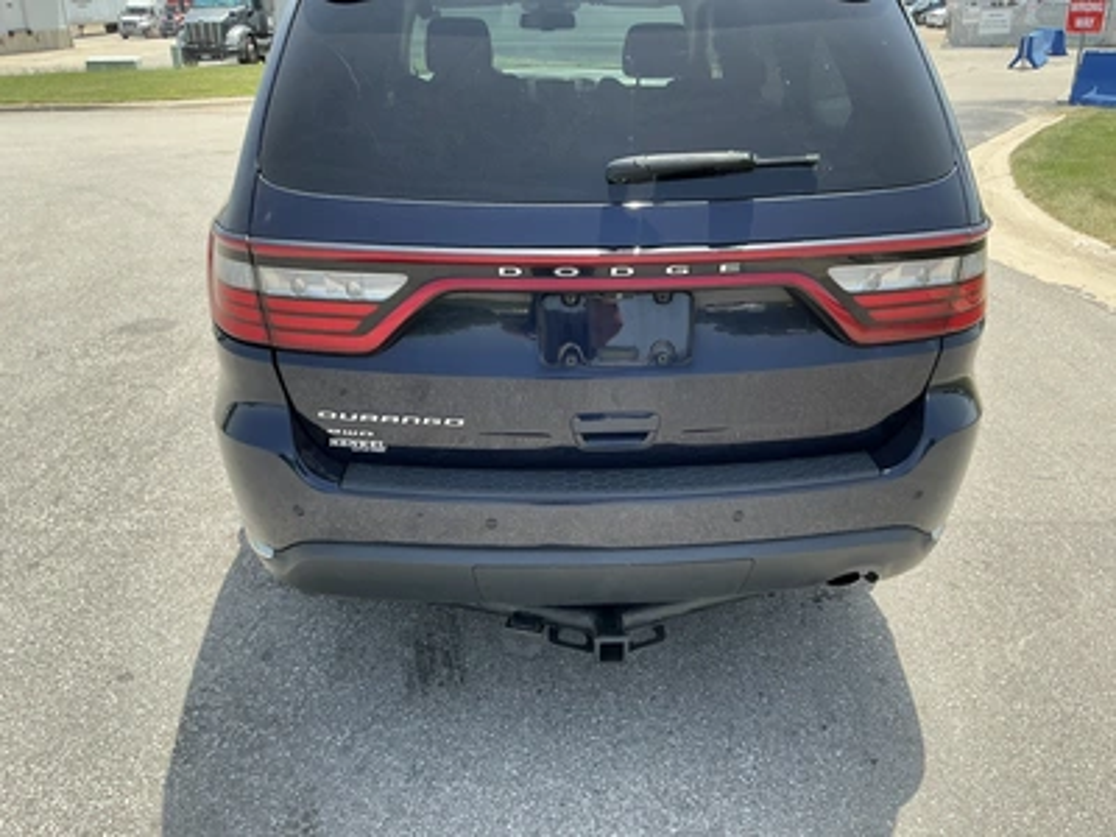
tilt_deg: -21.3
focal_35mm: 28
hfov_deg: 63.4
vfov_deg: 49.7
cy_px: 418
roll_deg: +0.1
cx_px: 558
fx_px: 903
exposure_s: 1/551
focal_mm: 3
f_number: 1.8
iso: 25
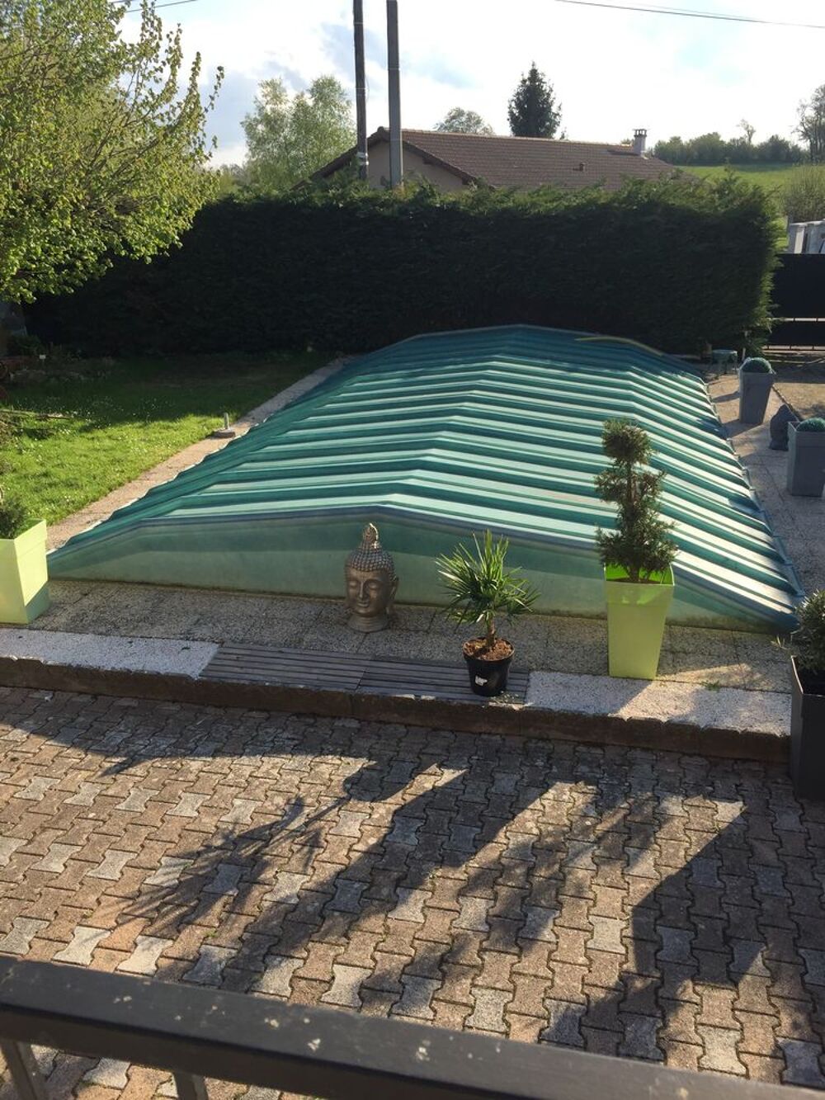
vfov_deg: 61.7
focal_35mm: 29
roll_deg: -0.1
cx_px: 412
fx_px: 921
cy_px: 550
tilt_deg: -20.1
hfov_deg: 48.2
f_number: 2.2
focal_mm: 4.15
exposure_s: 1/1014
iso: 32
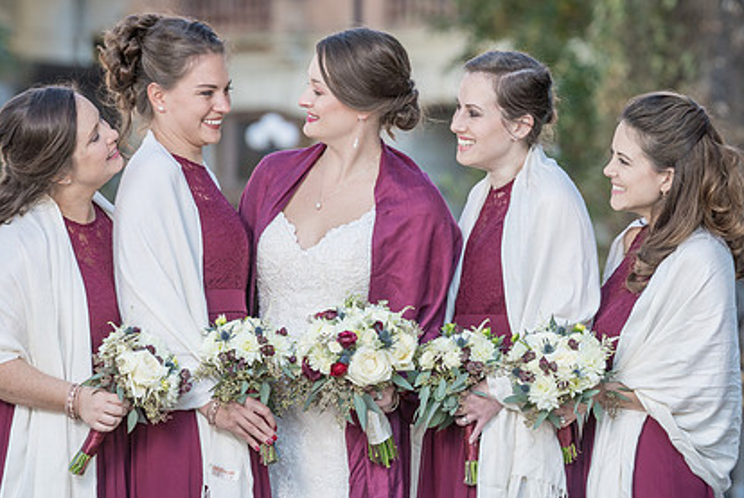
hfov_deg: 6.6
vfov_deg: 4.4
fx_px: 6475
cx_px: 357
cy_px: 254
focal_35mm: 313
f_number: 5.6
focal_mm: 200
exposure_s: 1/200
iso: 640
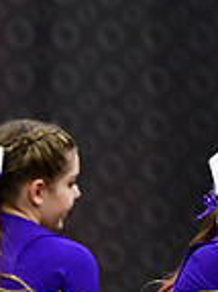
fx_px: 9864
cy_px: 356
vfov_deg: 1.7
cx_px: 585
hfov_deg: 1.3
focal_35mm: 1173
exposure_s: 1/500
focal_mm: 200
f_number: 3.5
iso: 5000
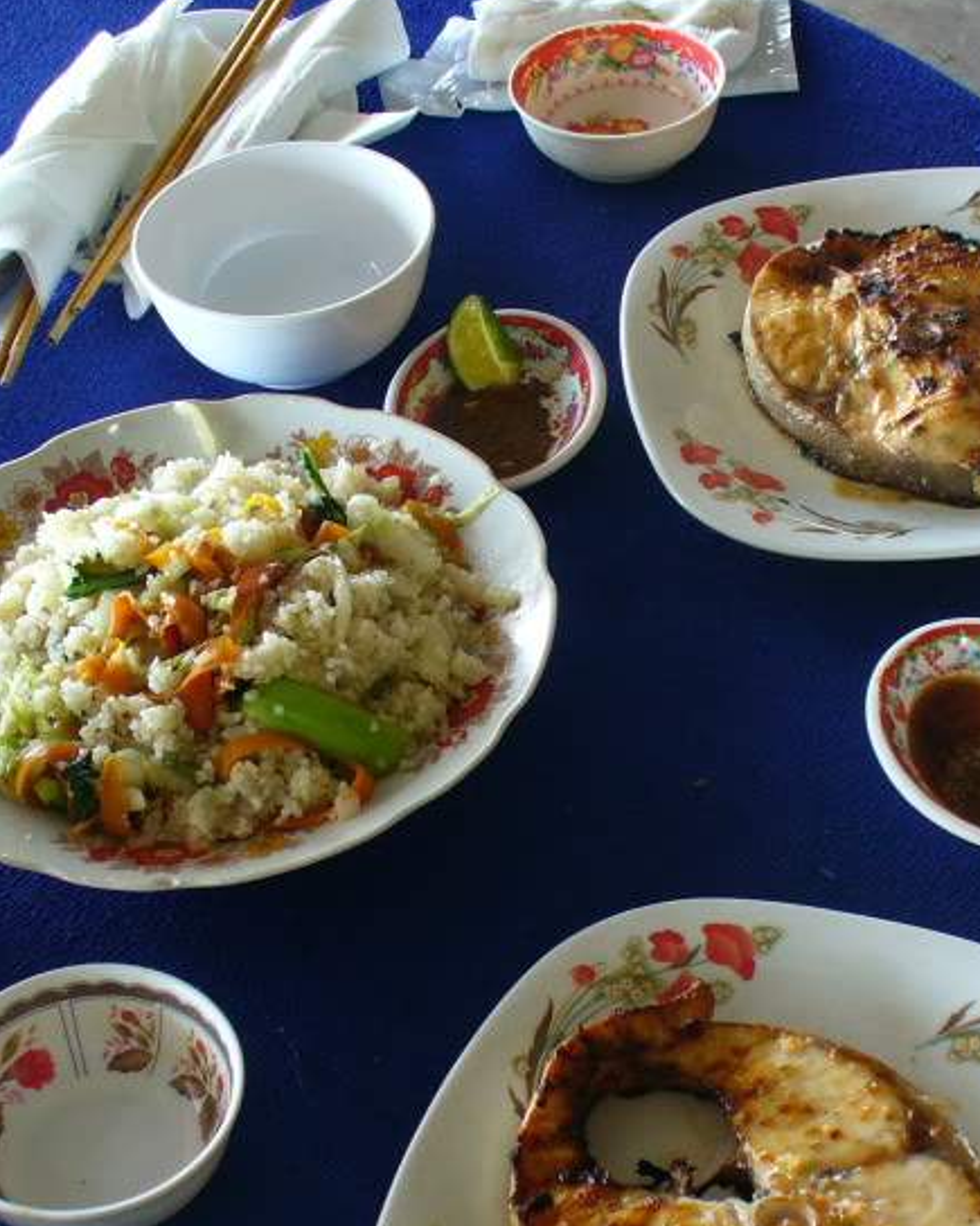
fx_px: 2466
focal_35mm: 68
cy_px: 764
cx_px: 608
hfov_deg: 22.4
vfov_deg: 27.8
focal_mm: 6.1
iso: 100
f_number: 2.8
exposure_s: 1/40
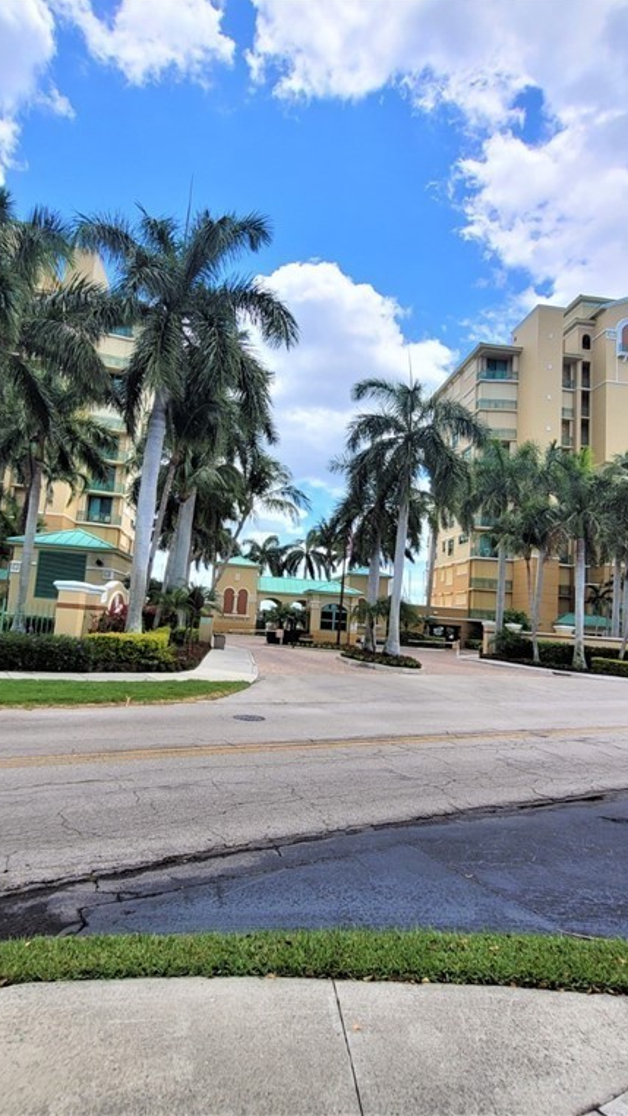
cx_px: 283
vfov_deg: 89.6
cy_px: 557
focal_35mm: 19
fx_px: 563
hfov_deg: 58.2
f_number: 2.2
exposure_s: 1/1623
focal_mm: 1.74
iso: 40
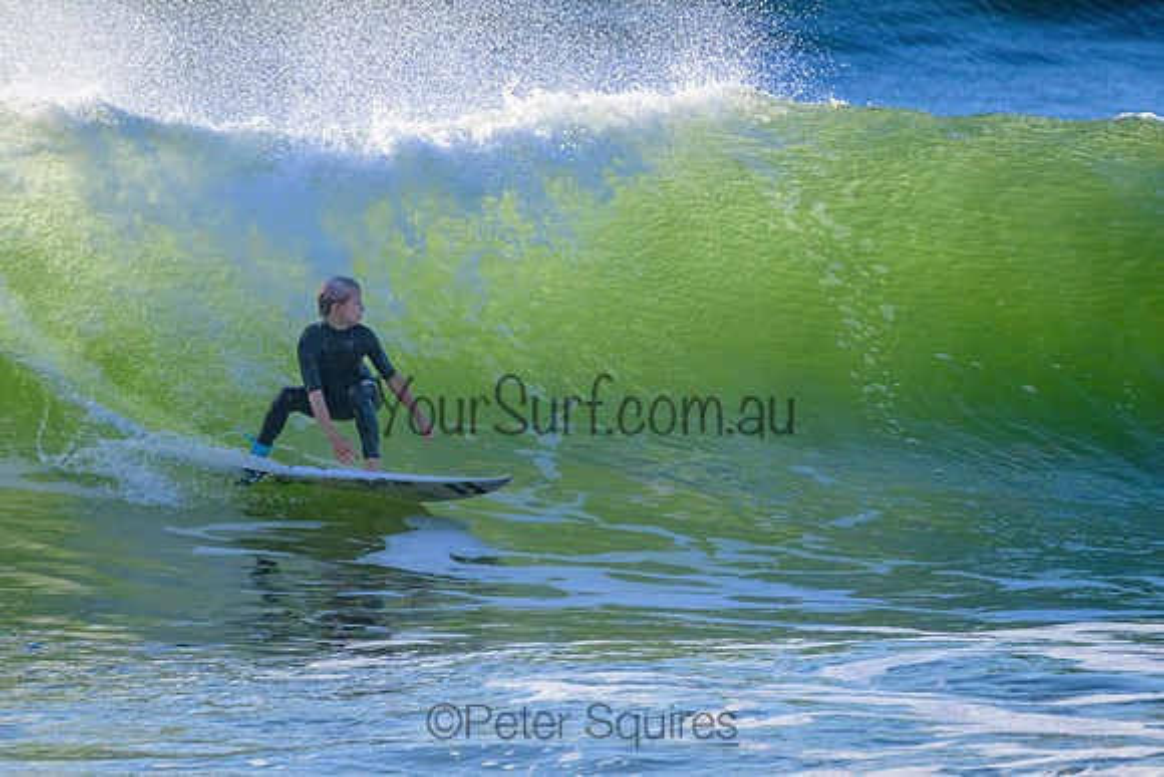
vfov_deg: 1.5
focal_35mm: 902
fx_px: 29176
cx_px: 537
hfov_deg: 2.3
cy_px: 341
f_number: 11
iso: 1600
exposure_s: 1/2000
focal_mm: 800
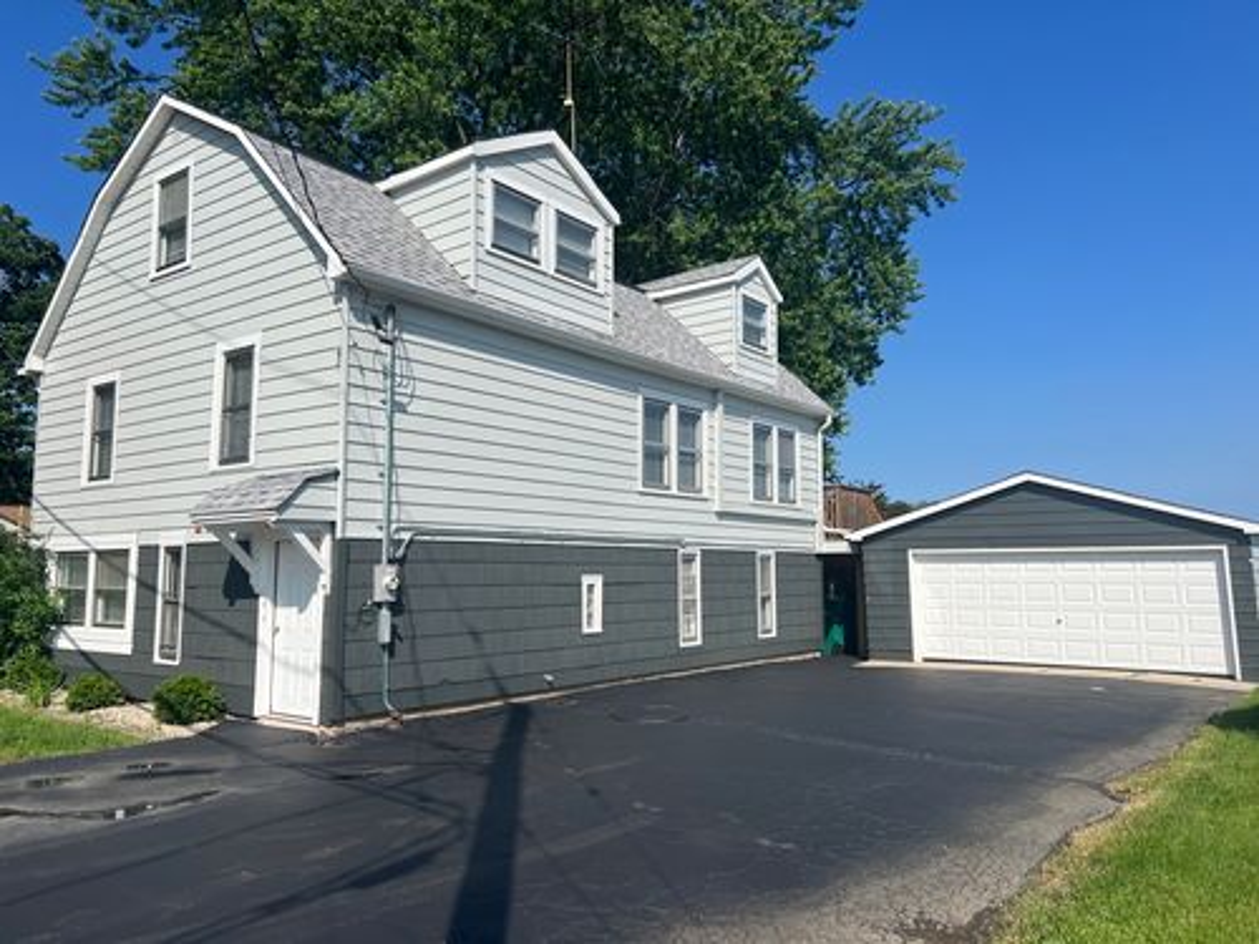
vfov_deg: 53.1
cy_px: 472
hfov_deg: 67.3
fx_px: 946
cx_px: 630
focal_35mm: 26
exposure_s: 1/6993
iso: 50
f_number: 1.5
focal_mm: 5.7
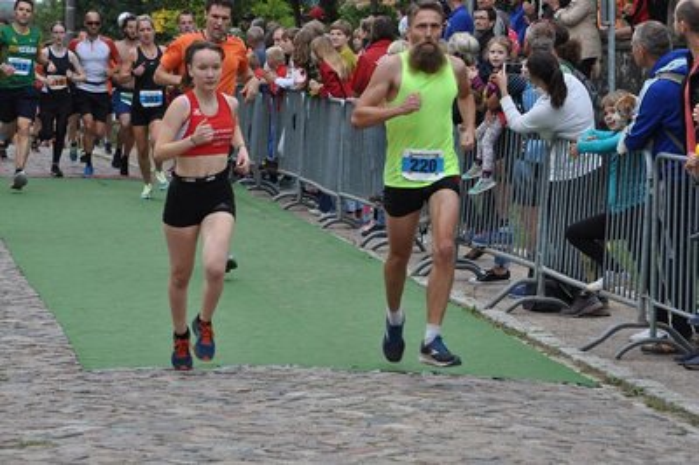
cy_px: 232
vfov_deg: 7.9
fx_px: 3376
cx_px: 350
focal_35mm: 174
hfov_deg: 11.8
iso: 200
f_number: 7.1
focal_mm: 116
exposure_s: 1/200
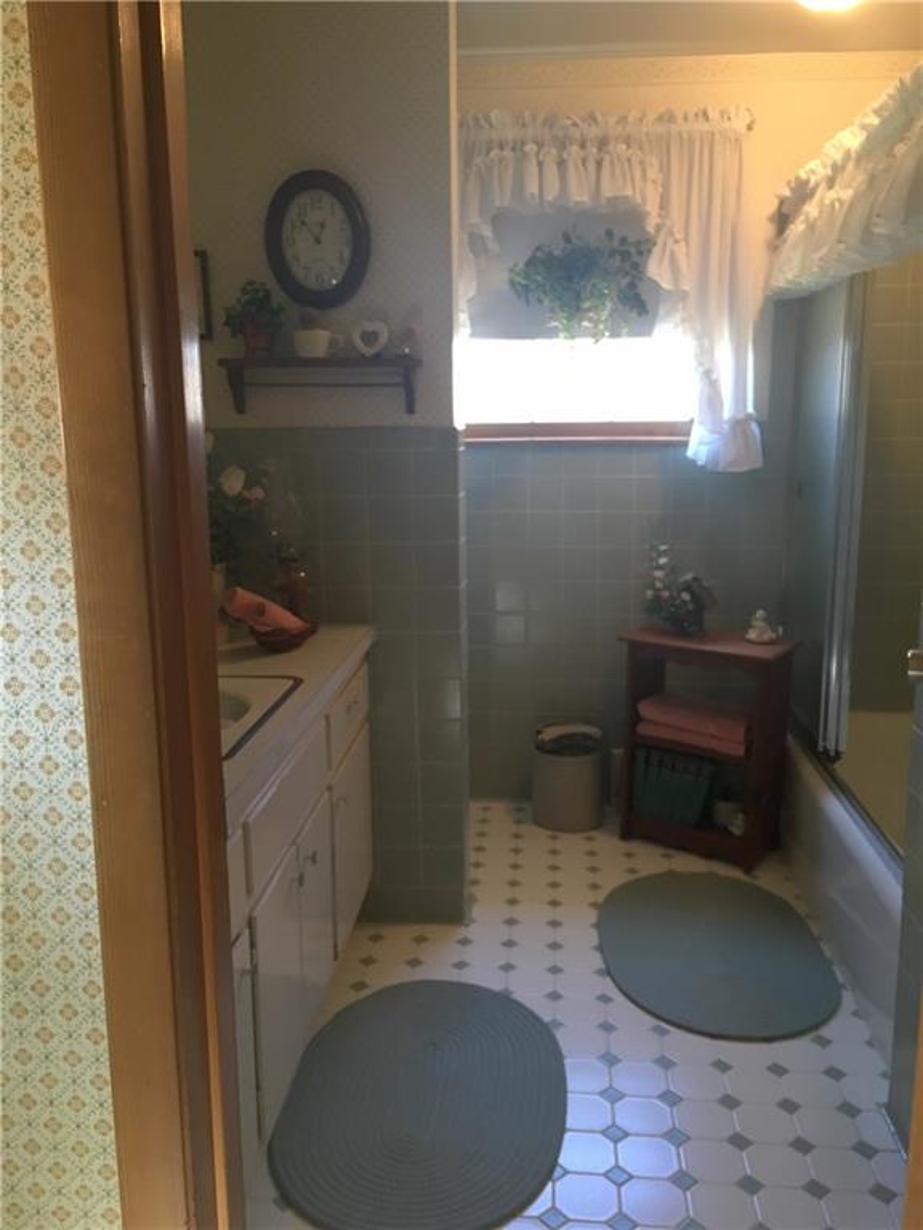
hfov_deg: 48.2
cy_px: 615
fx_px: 1031
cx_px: 462
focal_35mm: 29
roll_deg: +0.6
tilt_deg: -11.3
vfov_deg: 61.7
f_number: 2.2
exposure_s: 1/30
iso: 80
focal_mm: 4.15
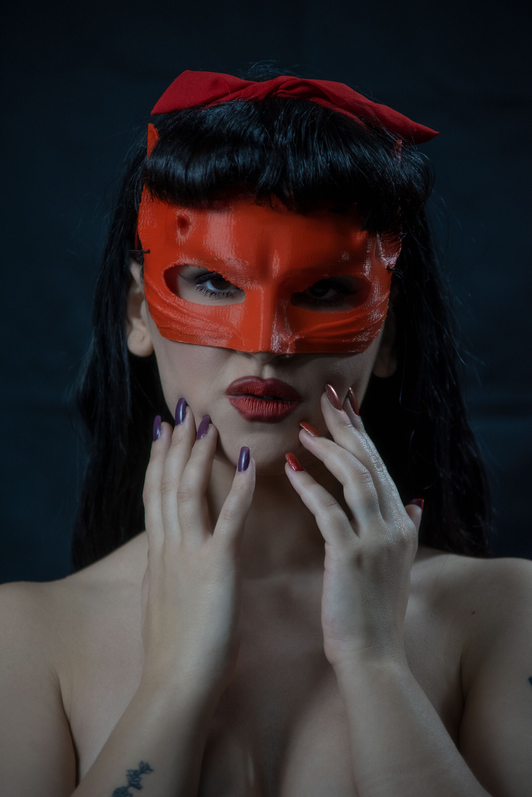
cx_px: 266
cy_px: 398
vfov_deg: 15.2
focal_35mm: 135
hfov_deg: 10.2
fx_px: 2990
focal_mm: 135
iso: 800
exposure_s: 1/125
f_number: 4
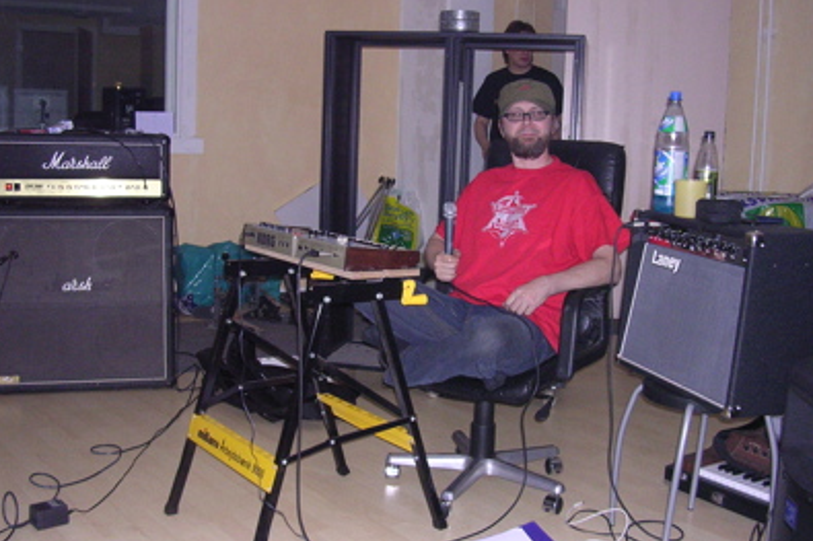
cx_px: 403
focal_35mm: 40
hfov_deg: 48.5
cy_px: 255
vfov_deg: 33.4
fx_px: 903
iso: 400
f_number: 2.8
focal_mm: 5.8
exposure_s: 1/60.1
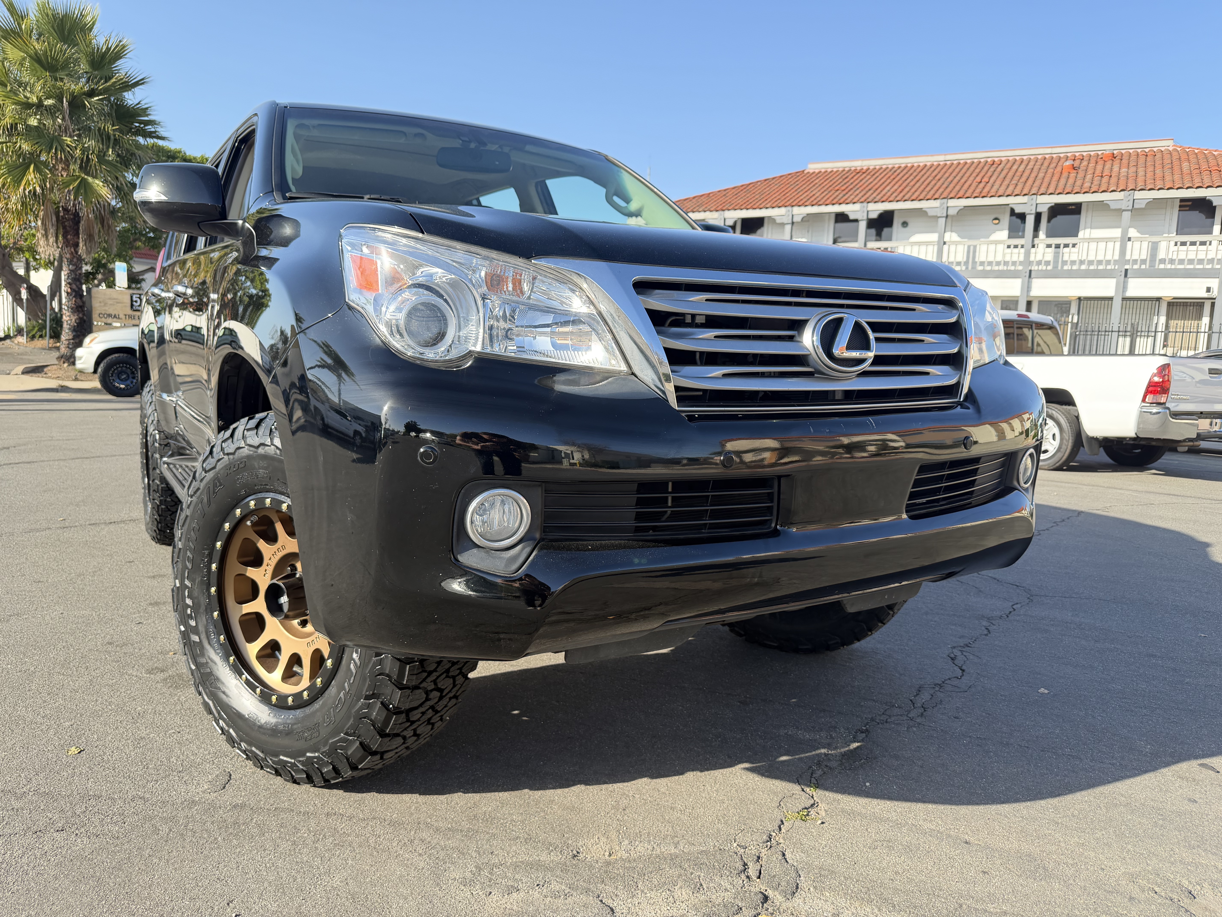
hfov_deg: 71.6
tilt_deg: -5.9
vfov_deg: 56.8
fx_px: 847
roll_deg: -2.7
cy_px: 458
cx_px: 611
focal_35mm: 24
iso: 100
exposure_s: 1/665
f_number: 1.78
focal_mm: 6.76
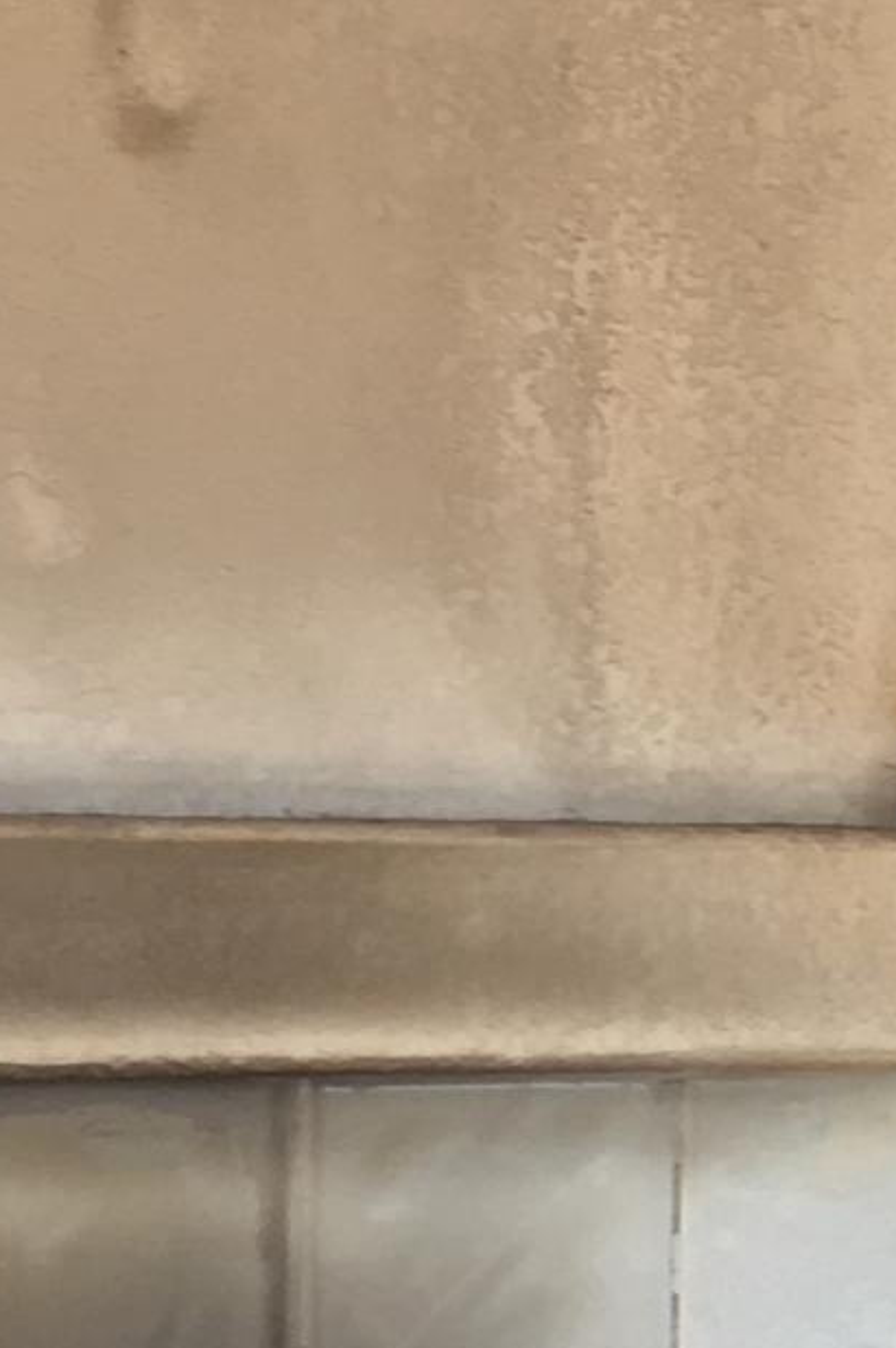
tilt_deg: -5.9
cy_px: 1234
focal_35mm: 147
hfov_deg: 8.7
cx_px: 1960
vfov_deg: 13.8
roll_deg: -2.1
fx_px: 5494
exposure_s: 1/60
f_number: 2.2
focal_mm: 4.15
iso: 25
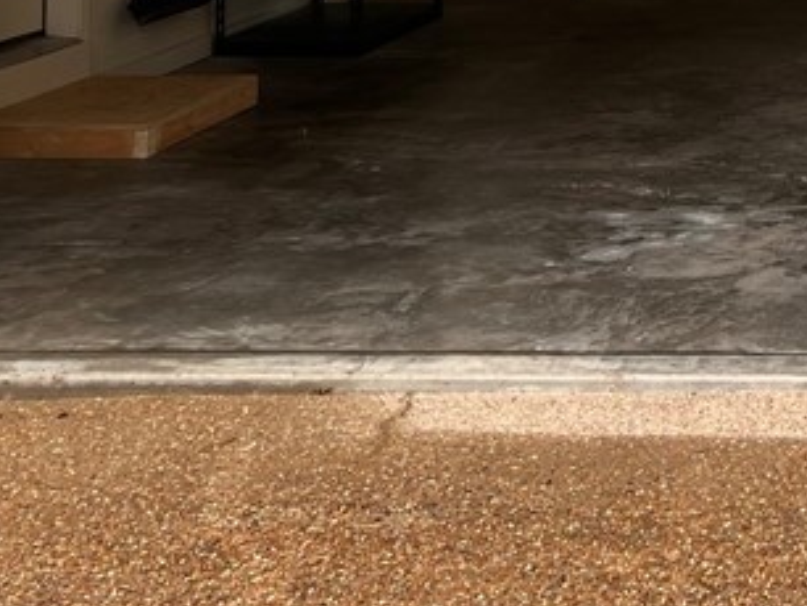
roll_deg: -1.0
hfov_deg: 20.4
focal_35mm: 87
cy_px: -292
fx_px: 2030
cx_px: 1076
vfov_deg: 15.7
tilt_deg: +0.2
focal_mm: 5.7
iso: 50
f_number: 1.5
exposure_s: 1/358
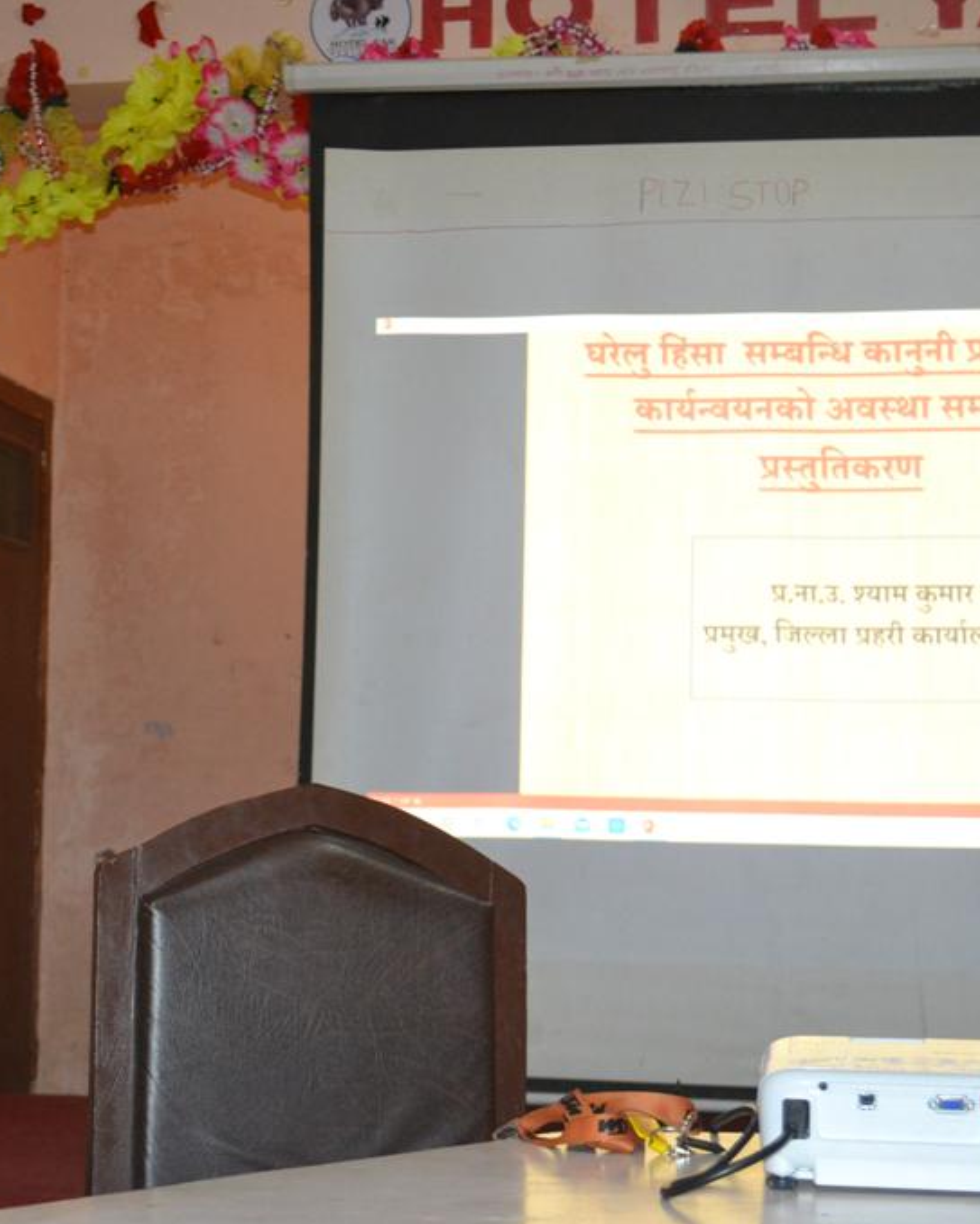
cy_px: 615
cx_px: 359
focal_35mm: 68
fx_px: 2464
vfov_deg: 27.9
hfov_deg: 22.4
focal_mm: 32
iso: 1800
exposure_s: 1/60
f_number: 4.8
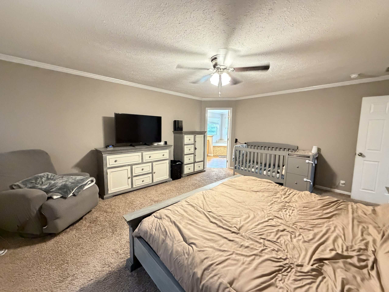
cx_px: 194
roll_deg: -1.0
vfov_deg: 85.7
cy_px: 146
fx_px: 157
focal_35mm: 14
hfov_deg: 102.1
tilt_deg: -5.7
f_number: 2.2
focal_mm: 2.22
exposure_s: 1/40
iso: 1000
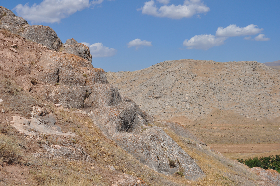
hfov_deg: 41.2
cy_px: 93
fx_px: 373
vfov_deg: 28.0
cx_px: 140
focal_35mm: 48
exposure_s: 1/400
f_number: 10
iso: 200
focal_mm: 32
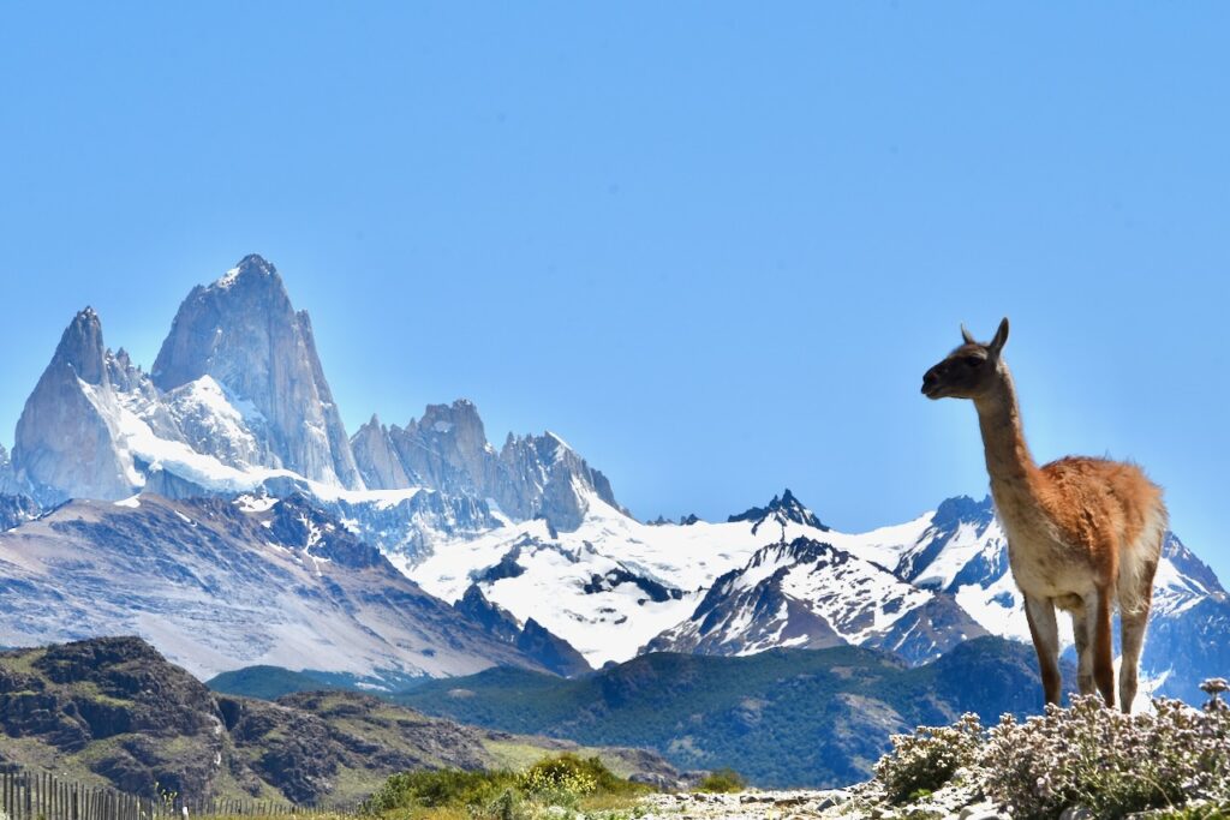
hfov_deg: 23.9
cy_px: 410
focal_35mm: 85
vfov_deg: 16.1
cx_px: 615
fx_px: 2904
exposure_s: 1/640
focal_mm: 85
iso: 200
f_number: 13
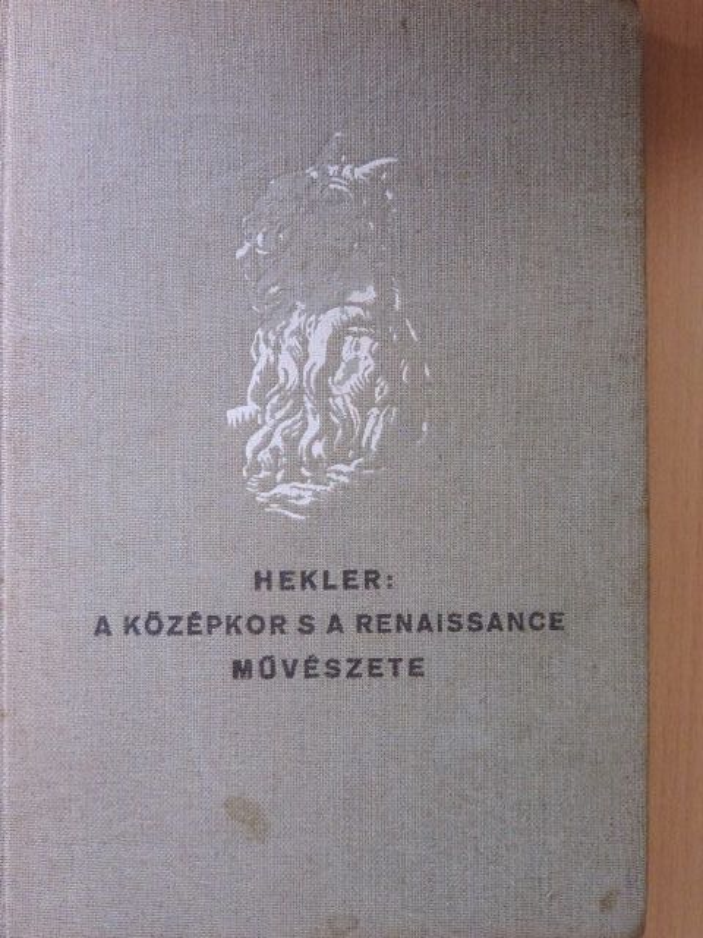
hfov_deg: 26.6
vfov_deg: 34.9
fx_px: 1489
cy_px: 469
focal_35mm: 55
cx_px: 352
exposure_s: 1/100
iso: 1100
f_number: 3.7
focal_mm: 9.8
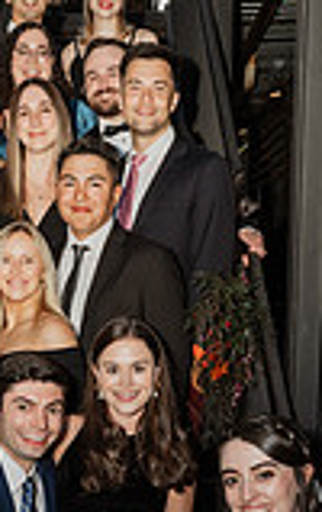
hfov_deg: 18.7
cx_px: 56
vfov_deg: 27.6
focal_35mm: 69
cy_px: 541
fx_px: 964
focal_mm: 24
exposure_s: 1/80
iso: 1250
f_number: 10
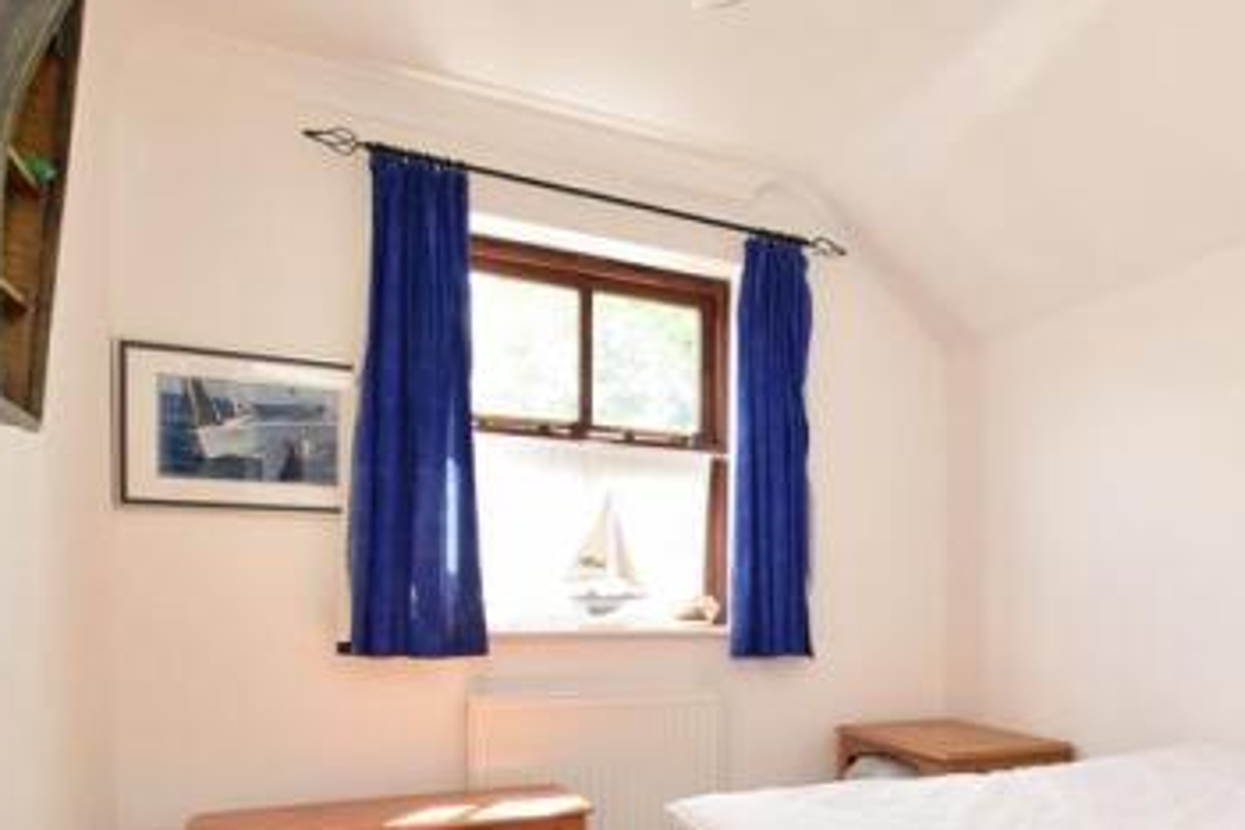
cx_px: 1061
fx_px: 968
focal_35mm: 28
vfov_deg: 45.1
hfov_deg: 58.4
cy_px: 605
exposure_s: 1/15
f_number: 11
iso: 250
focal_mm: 10
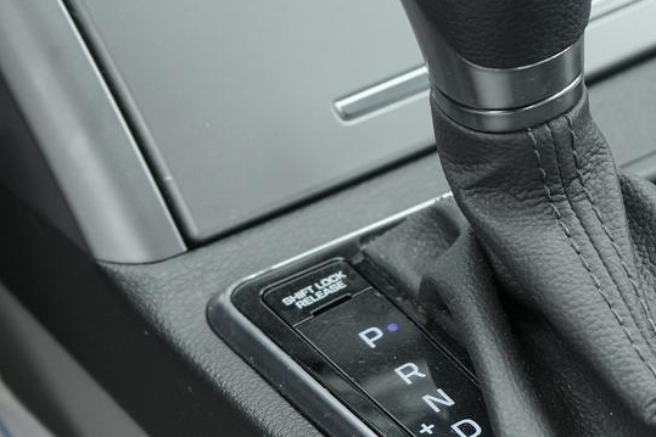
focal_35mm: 114
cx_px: 534
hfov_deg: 17.8
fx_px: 2077
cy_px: 230
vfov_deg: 12.0
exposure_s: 1/500
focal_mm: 48
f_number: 4.5
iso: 1000
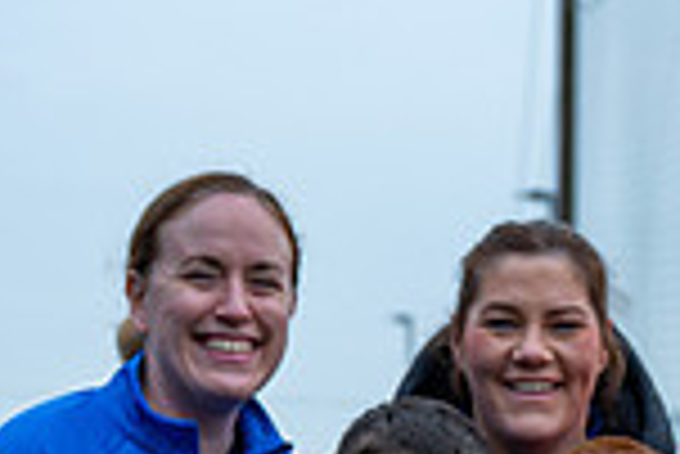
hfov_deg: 12.4
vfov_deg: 8.1
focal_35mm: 165
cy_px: 793
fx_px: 3120
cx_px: 531
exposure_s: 1/200
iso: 100
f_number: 4
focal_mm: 43
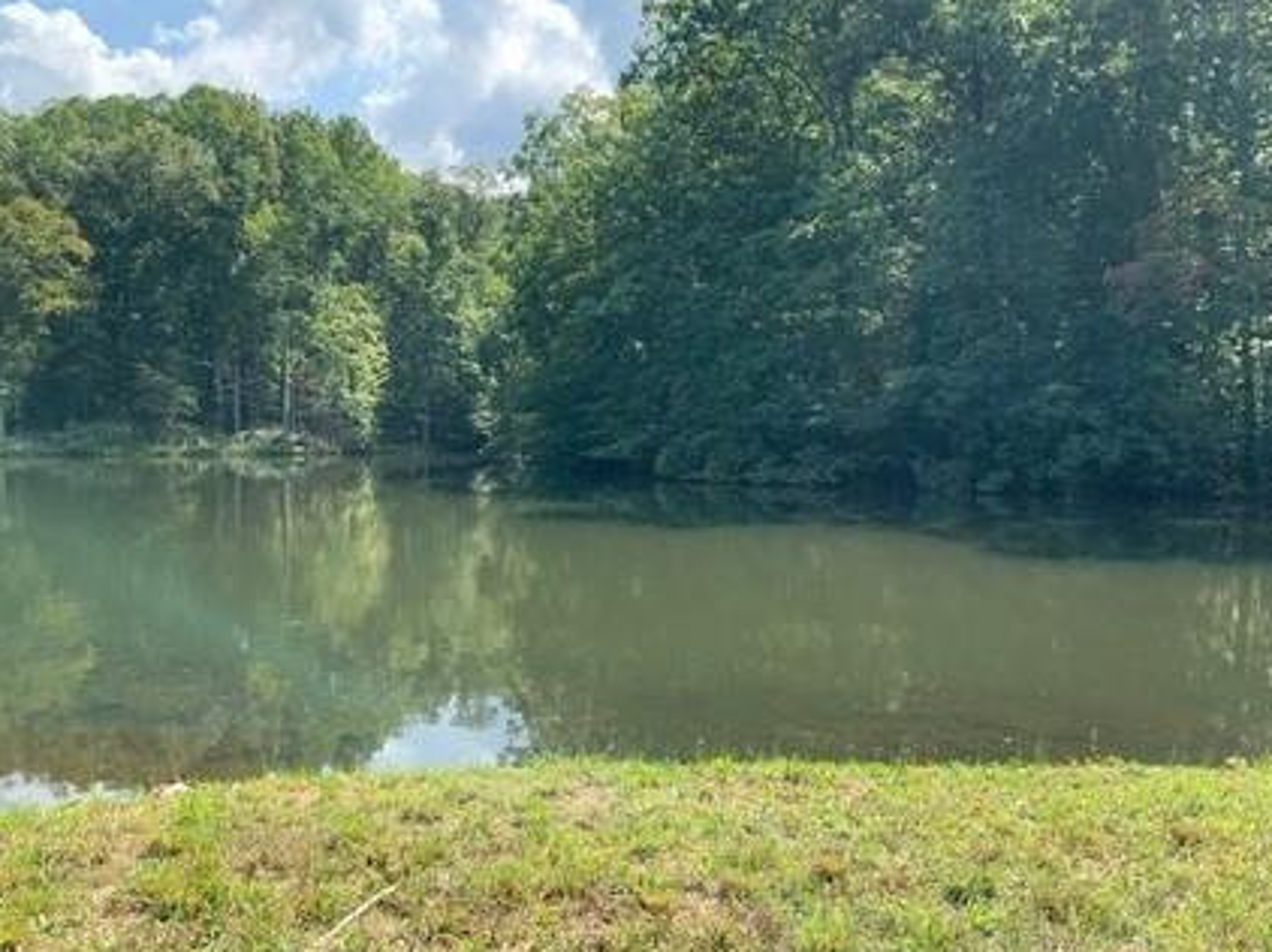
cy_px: 467
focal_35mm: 33
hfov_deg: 55.4
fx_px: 1212
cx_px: 618
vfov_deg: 42.9
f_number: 1.8
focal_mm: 3
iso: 16
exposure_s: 1/642
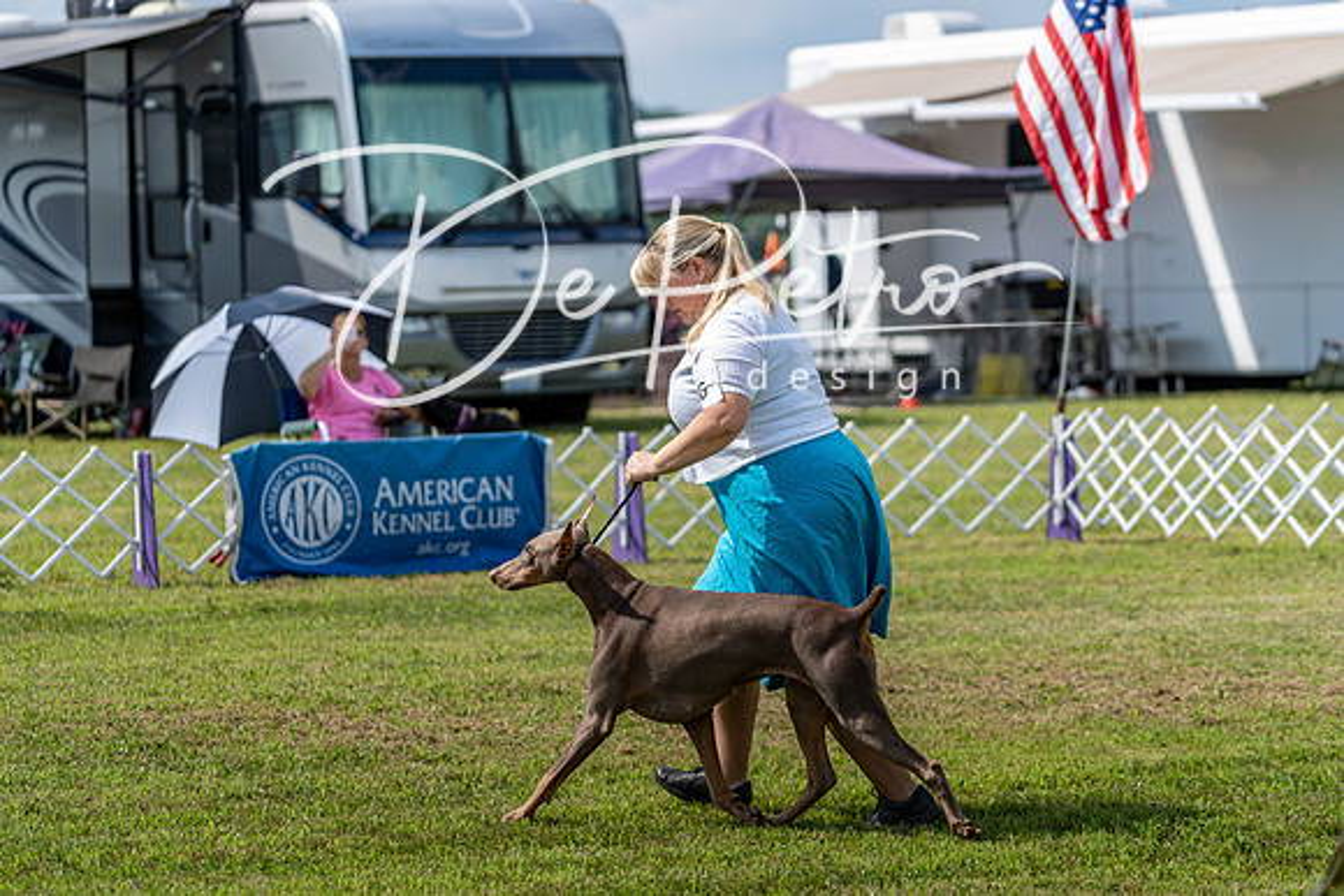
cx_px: 672
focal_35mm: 141
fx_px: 5265
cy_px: 448
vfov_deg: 9.7
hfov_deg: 14.5
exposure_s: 1/1250
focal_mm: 141
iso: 200
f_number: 4
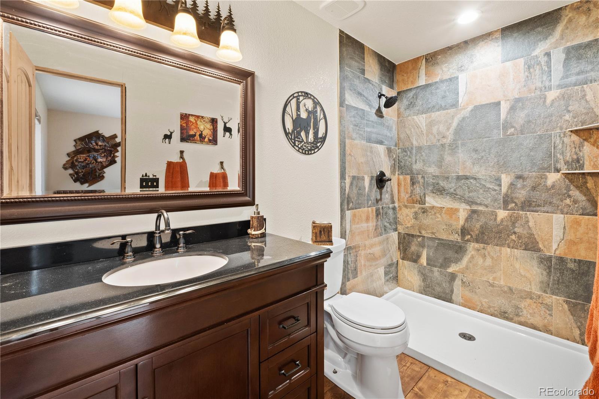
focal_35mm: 15
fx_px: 250
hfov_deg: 100.4
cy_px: 200
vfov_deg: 77.3
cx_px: 300
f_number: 10
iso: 200
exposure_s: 3.2
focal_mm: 10
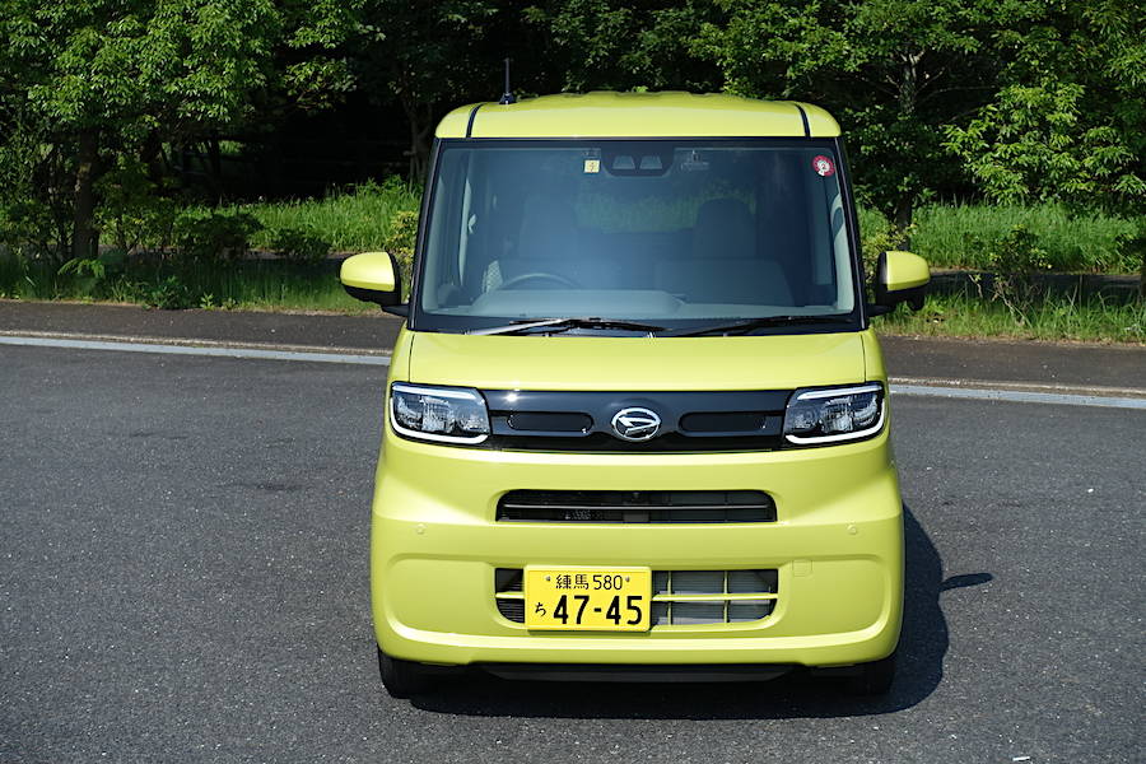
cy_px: 382
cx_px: 573
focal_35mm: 70
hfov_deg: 28.8
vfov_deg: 19.5
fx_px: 2228
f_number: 5.6
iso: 125
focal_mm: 25.7
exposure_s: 1/500
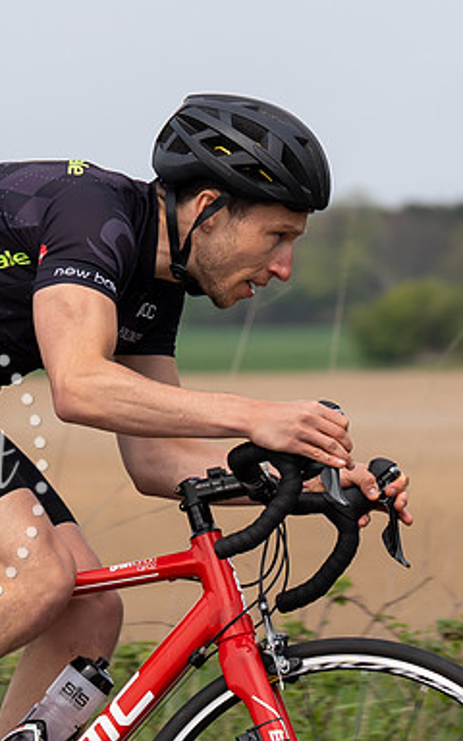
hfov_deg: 3.3
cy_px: 210
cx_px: 129
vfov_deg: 5.3
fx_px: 7995
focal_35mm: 396
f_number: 4
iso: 100
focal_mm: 102
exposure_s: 1/1000
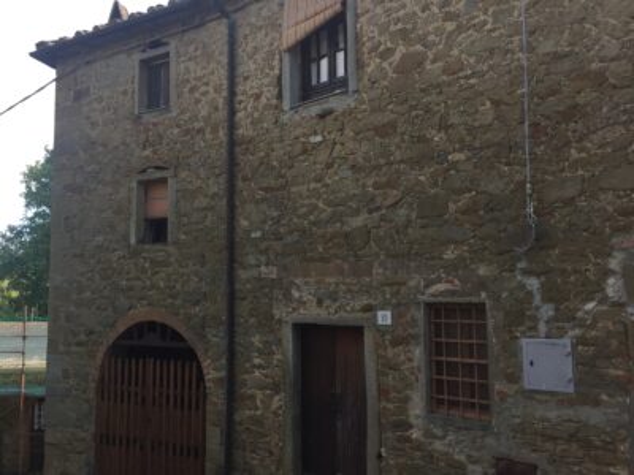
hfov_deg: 61.7
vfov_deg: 48.2
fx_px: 531
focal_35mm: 29
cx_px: 317
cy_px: 238
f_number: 2.2
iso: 32
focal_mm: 4.15
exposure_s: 1/430
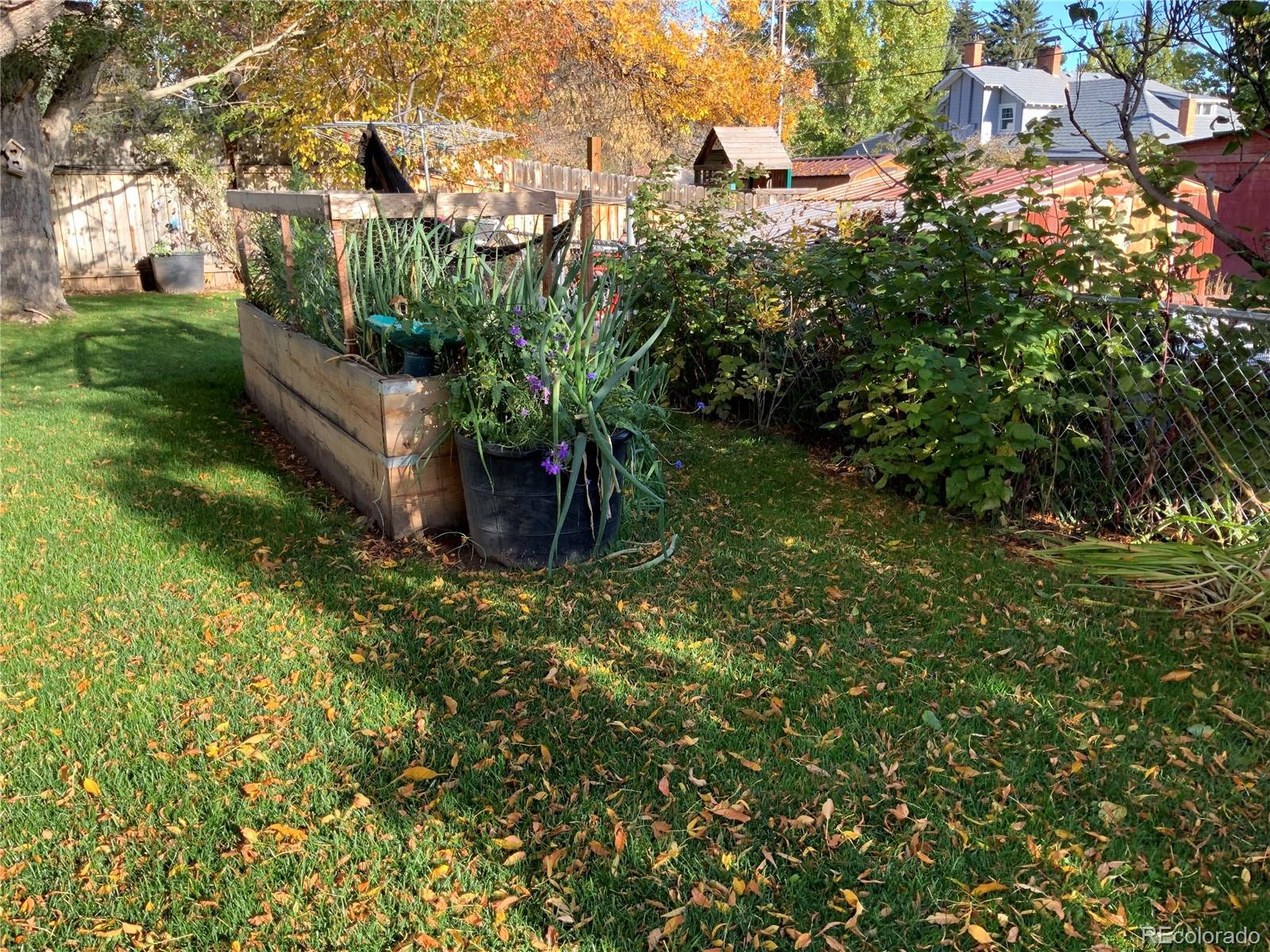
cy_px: 476
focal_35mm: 29
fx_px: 1064
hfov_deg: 61.7
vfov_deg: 48.2
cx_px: 635
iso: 16
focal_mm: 3
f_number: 1.8
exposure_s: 1/131
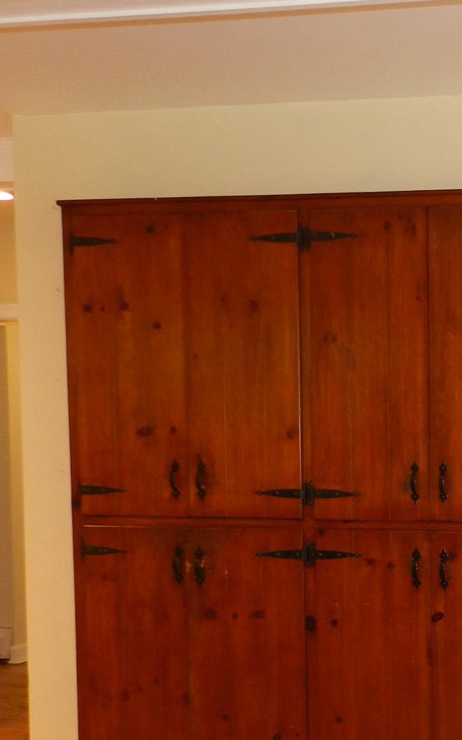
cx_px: 626
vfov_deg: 42.8
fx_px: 927
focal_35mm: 46
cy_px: 503
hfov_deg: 24.0
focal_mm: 4
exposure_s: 1/30
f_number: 3.4
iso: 200
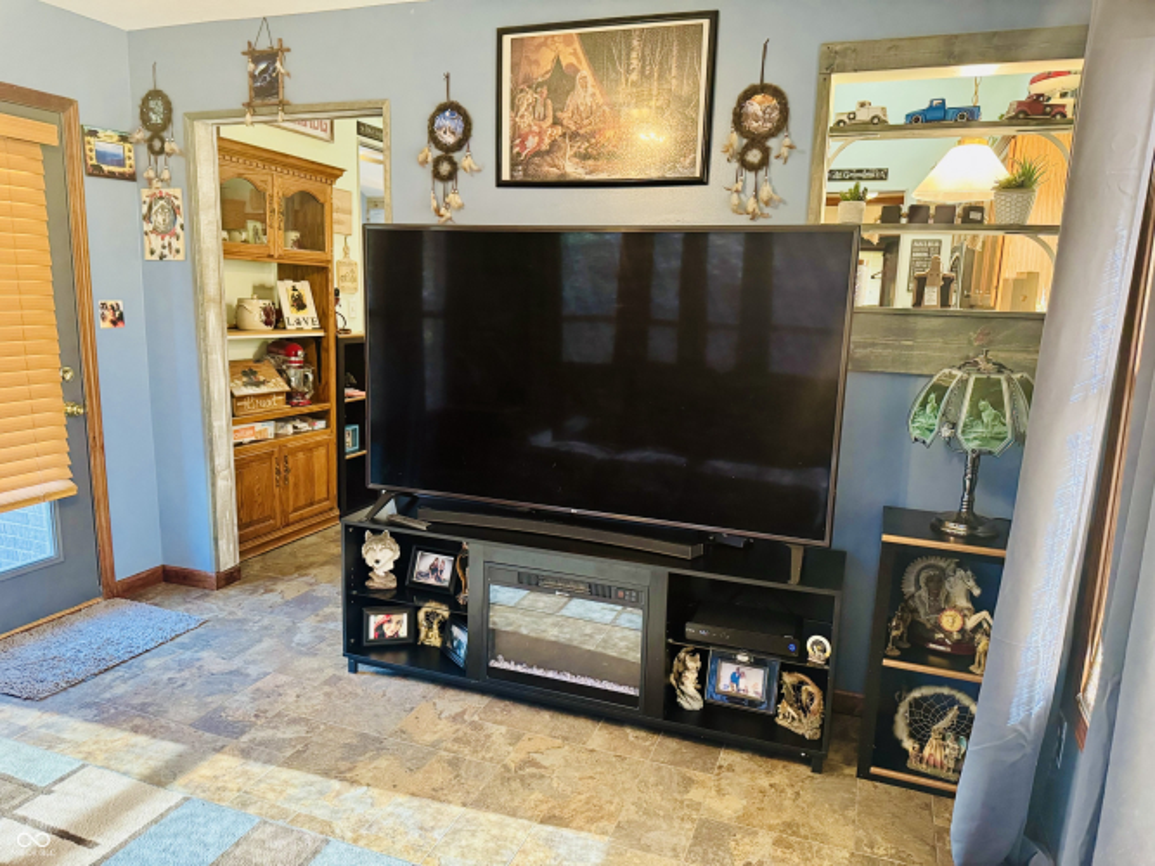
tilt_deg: -10.4
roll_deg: -1.8
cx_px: 578
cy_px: 433
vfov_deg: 56.8
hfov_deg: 71.6
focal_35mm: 24
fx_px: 801
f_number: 1.78
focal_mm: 6.76
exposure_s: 1/60
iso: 640
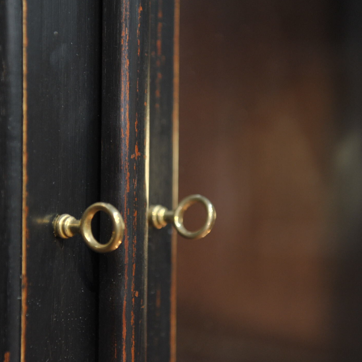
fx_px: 947
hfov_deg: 21.6
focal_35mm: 80
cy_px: 182
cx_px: 128
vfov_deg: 21.7
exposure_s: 1/50
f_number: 3.5
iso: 1250
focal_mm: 62
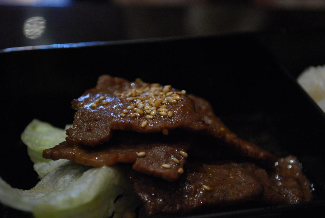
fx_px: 746
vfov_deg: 16.6
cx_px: 162
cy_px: 109
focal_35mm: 82
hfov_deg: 24.6
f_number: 5.6
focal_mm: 55
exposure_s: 1/8
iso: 800
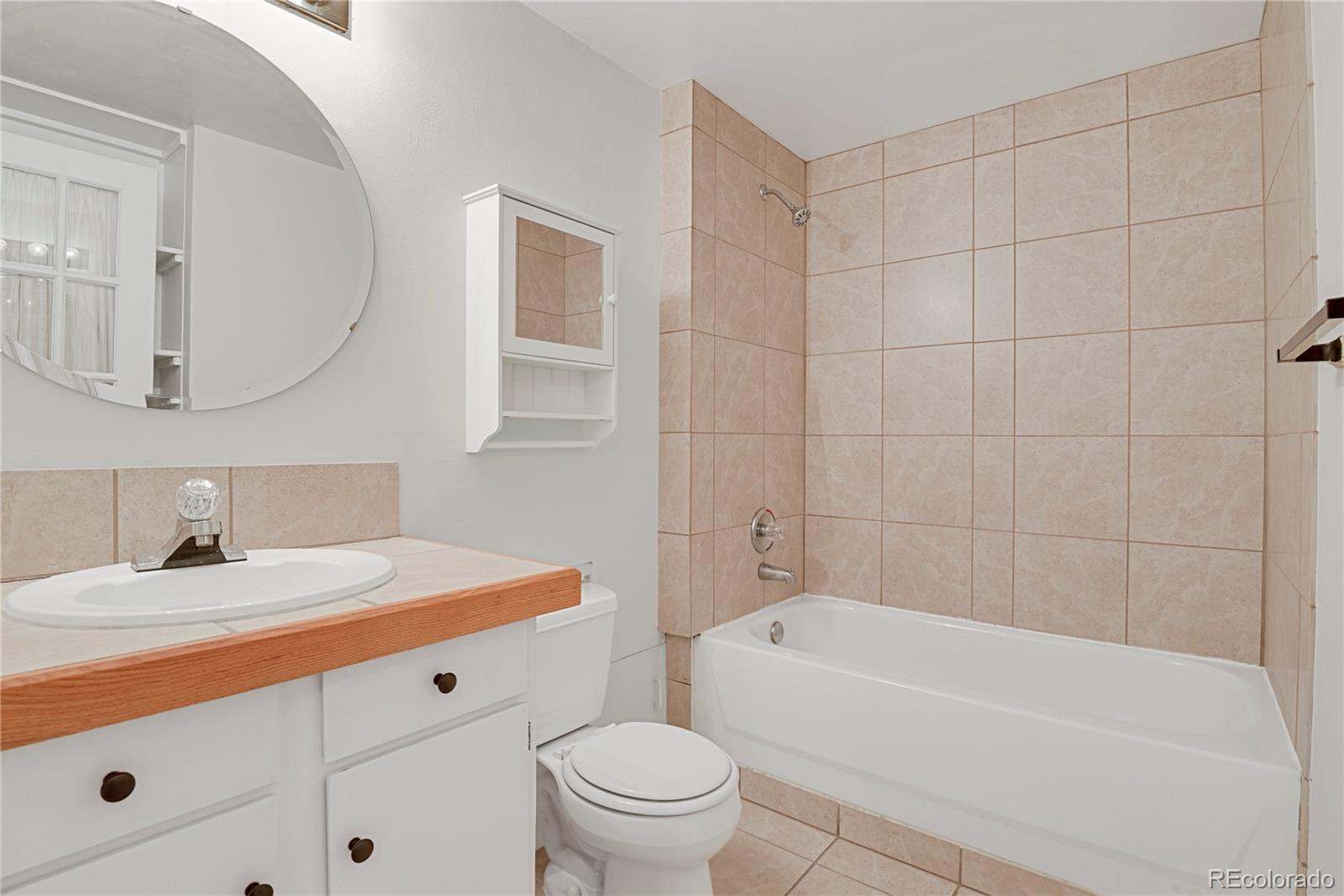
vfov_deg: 70.4
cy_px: 448
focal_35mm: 17
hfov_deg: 93.3
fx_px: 634
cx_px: 672
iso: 8000
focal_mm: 17
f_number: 8
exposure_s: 1/20
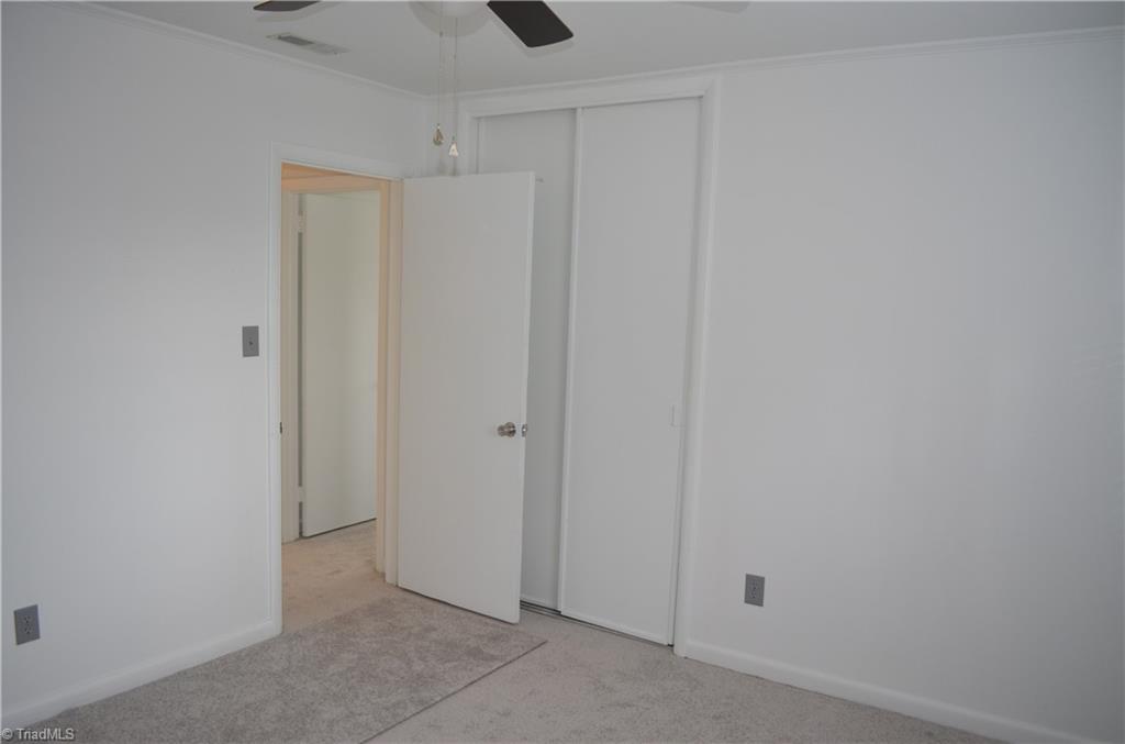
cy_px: 372
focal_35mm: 27
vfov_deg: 47.7
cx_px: 562
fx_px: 842
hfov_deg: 67.5
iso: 560
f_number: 3.5
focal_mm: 18
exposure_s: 1/60
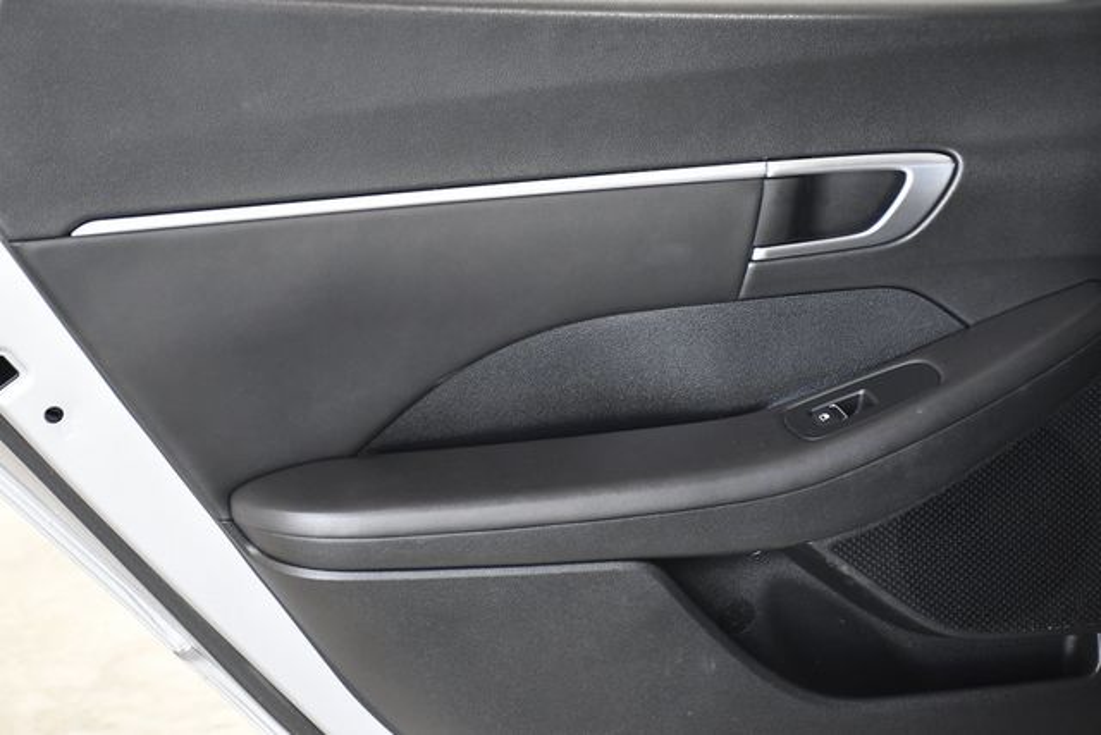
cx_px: 550
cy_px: 368
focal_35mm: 84
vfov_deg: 16.3
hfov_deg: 24.2
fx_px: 2569
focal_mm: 56
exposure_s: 1/160
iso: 2500
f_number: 4.8
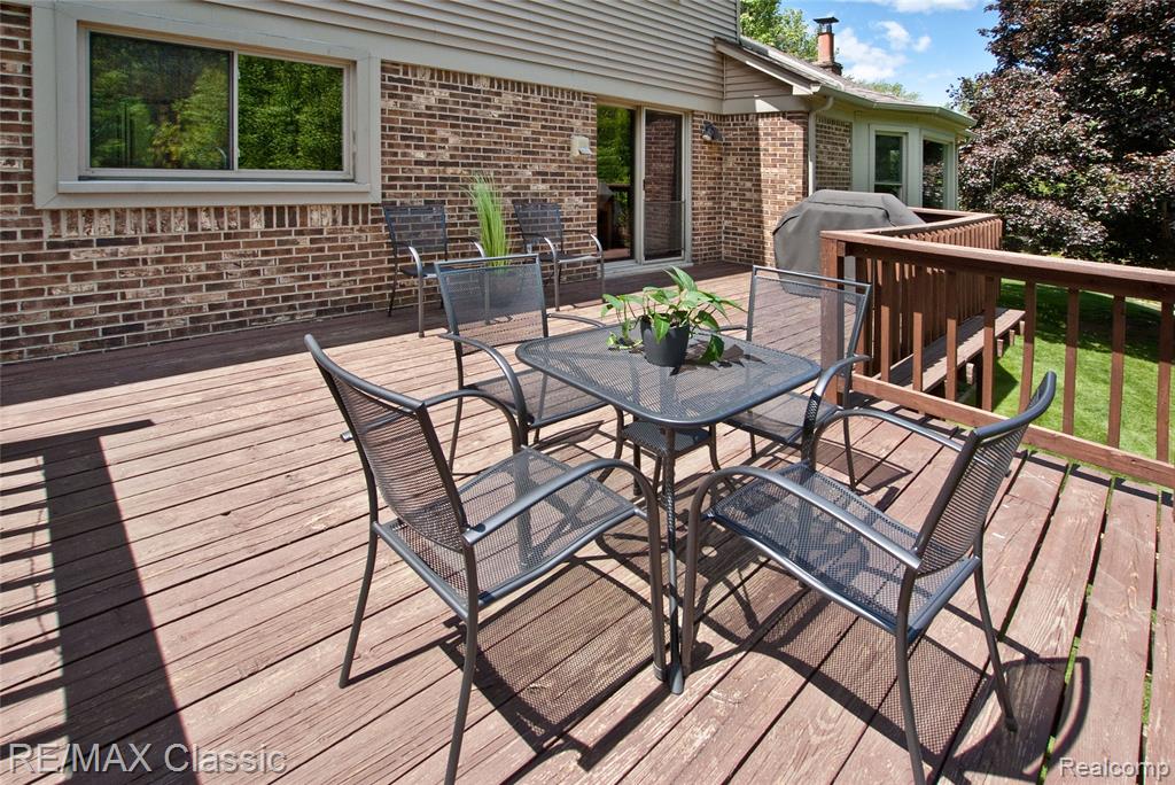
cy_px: 392
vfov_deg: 77.4
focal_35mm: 15
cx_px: 588
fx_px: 490
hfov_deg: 100.4
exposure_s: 1/125
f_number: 11
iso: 160
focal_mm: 10
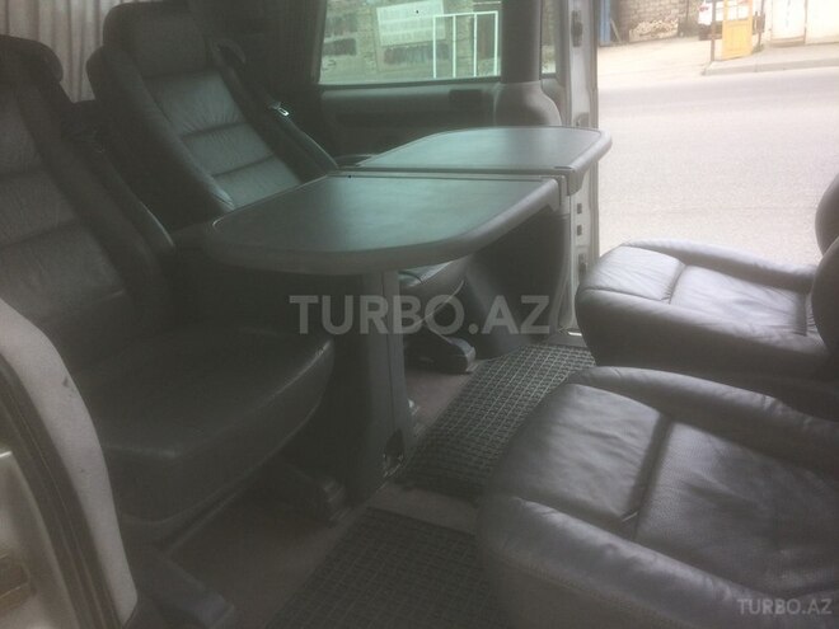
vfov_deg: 48.2
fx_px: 703
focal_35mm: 29
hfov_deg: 61.7
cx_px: 420
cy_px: 314
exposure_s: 1/342
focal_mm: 4.15
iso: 32
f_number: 2.2
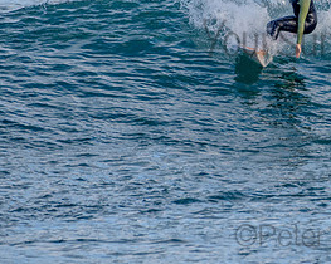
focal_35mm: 1269
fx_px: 12422
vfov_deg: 1.2
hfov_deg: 1.5
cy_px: 27
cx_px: 332
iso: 280
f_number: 5.6
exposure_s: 1/1250
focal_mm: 500
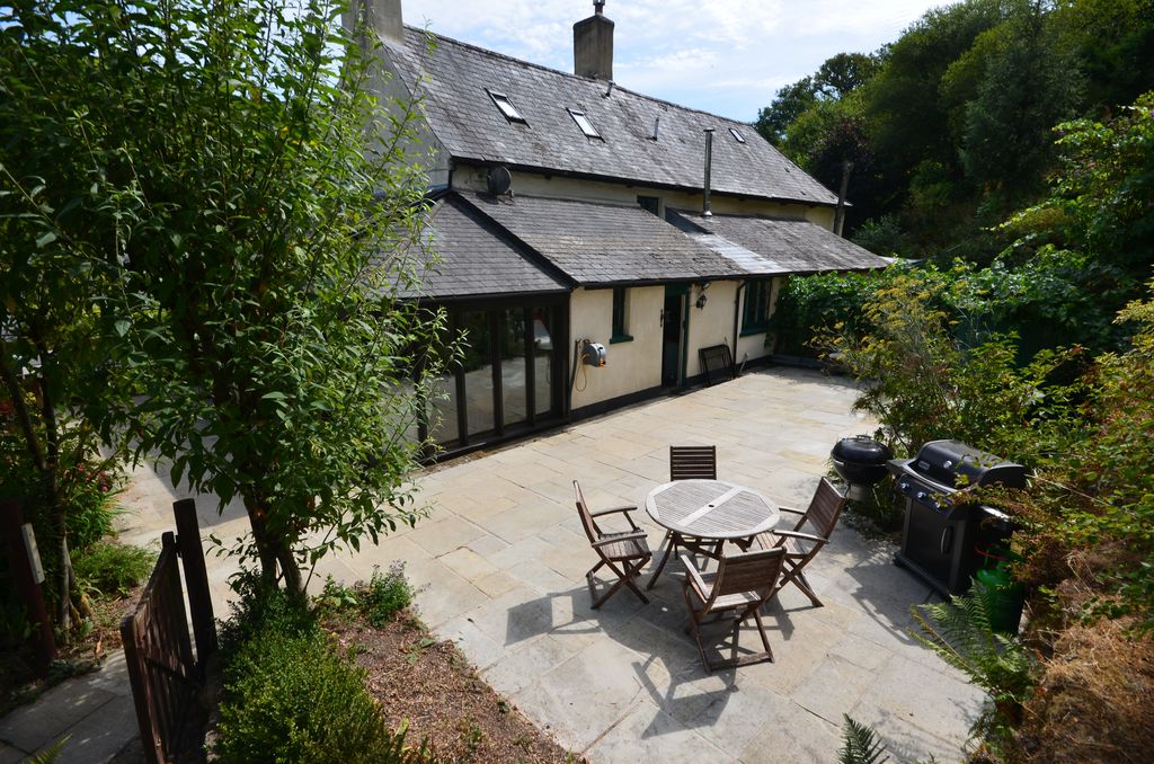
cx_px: 577
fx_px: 576
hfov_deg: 90.1
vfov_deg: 67.1
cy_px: 382
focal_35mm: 18
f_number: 10
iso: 200
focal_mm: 12
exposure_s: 1/320
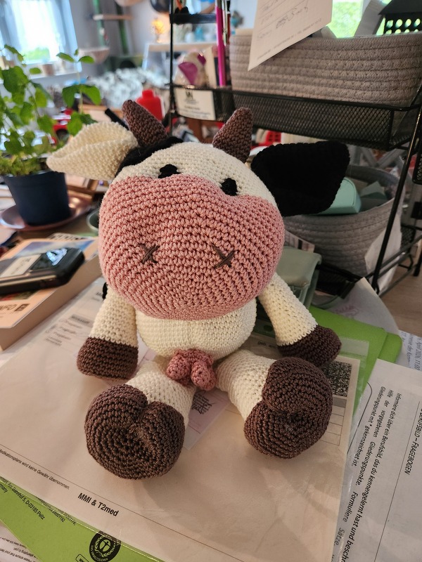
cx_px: 211
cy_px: 281
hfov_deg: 58.9
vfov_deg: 73.9
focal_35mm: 23
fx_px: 374
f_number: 1.8
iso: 640
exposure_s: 1/50
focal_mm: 5.4
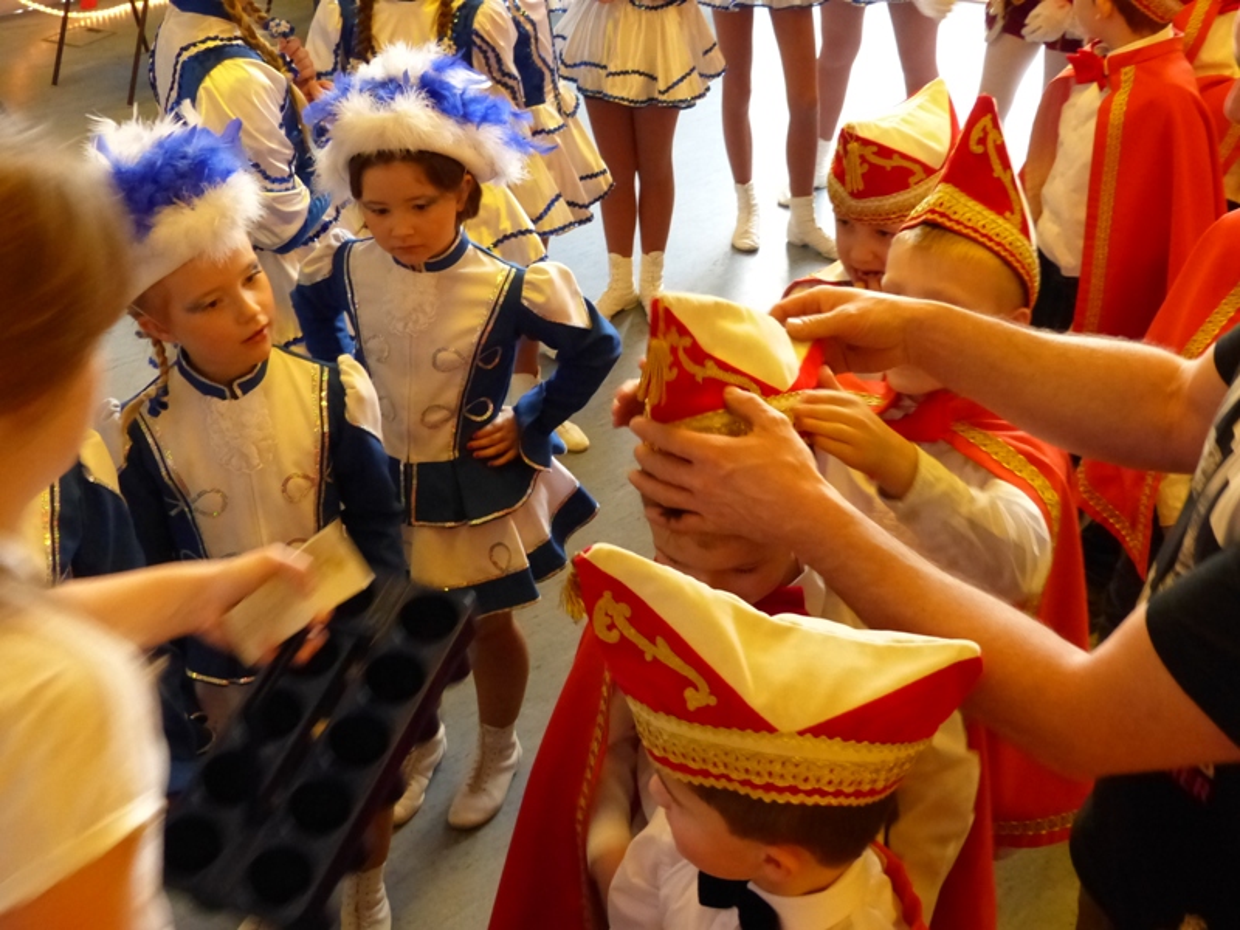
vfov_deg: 32.9
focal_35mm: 44
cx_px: 620
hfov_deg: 42.9
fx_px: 1576
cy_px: 465
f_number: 2.8
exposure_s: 1/50
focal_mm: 7.8
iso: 800
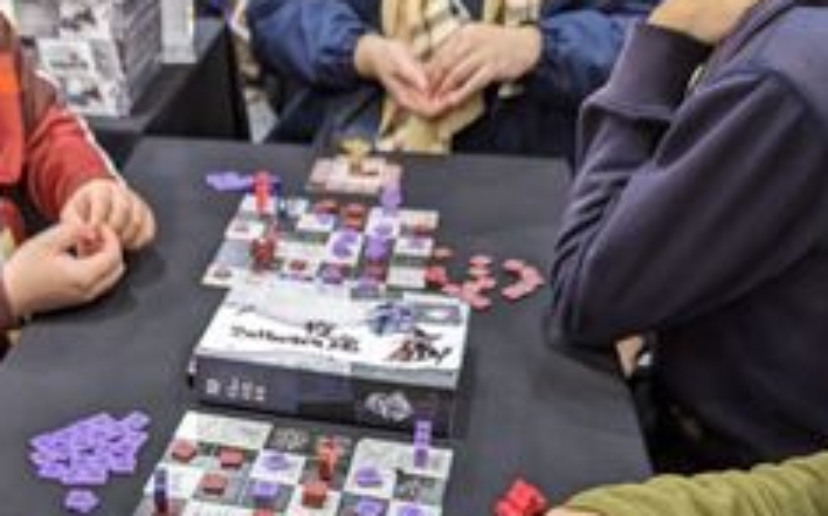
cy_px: 505
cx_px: 270
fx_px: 969
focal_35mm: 43
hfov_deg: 45.5
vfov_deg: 28.1
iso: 281
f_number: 1.85
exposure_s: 1/120
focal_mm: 6.81
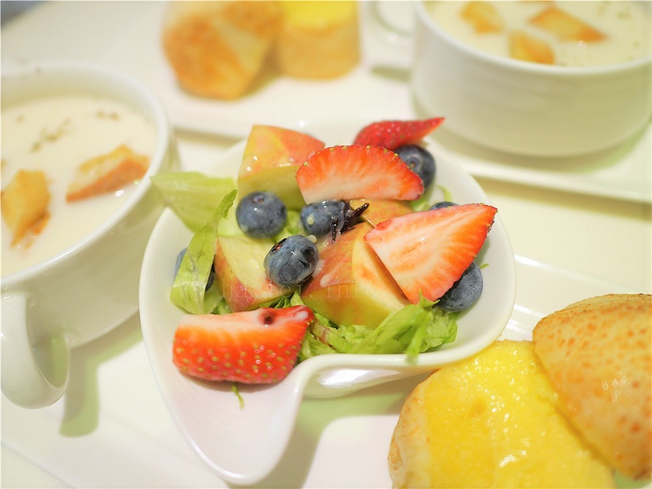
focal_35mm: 30
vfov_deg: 46.8
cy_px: 244
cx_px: 326
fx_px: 565
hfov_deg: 60.0
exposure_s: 1/100
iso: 200
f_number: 1.8
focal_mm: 15
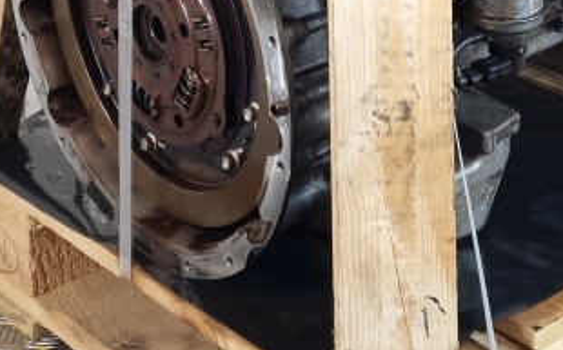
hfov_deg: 31.9
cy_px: -160
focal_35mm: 63
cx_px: 421
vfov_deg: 18.5
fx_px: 966
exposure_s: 1/50
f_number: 1.8
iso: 80
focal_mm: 6.4
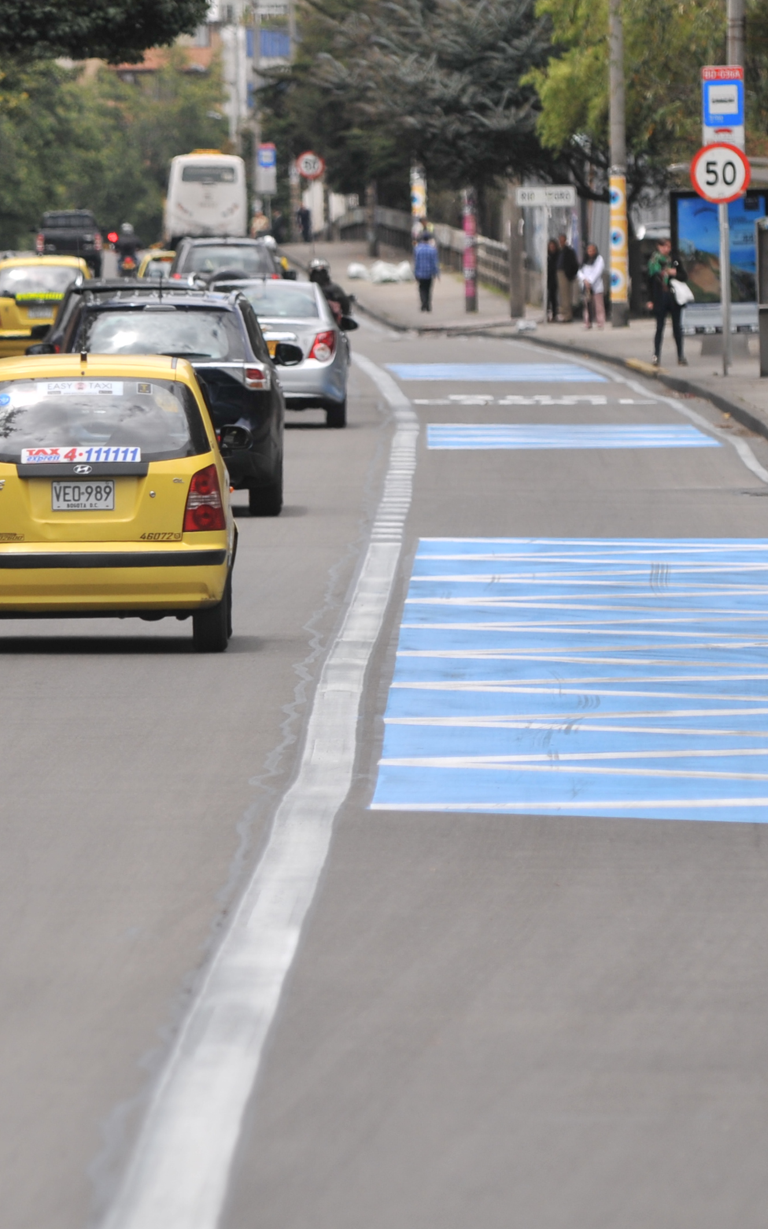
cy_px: 485
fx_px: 13933
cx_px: -80
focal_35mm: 416
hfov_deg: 3.2
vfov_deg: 5.0
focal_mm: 135
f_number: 2.8
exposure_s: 1/1600
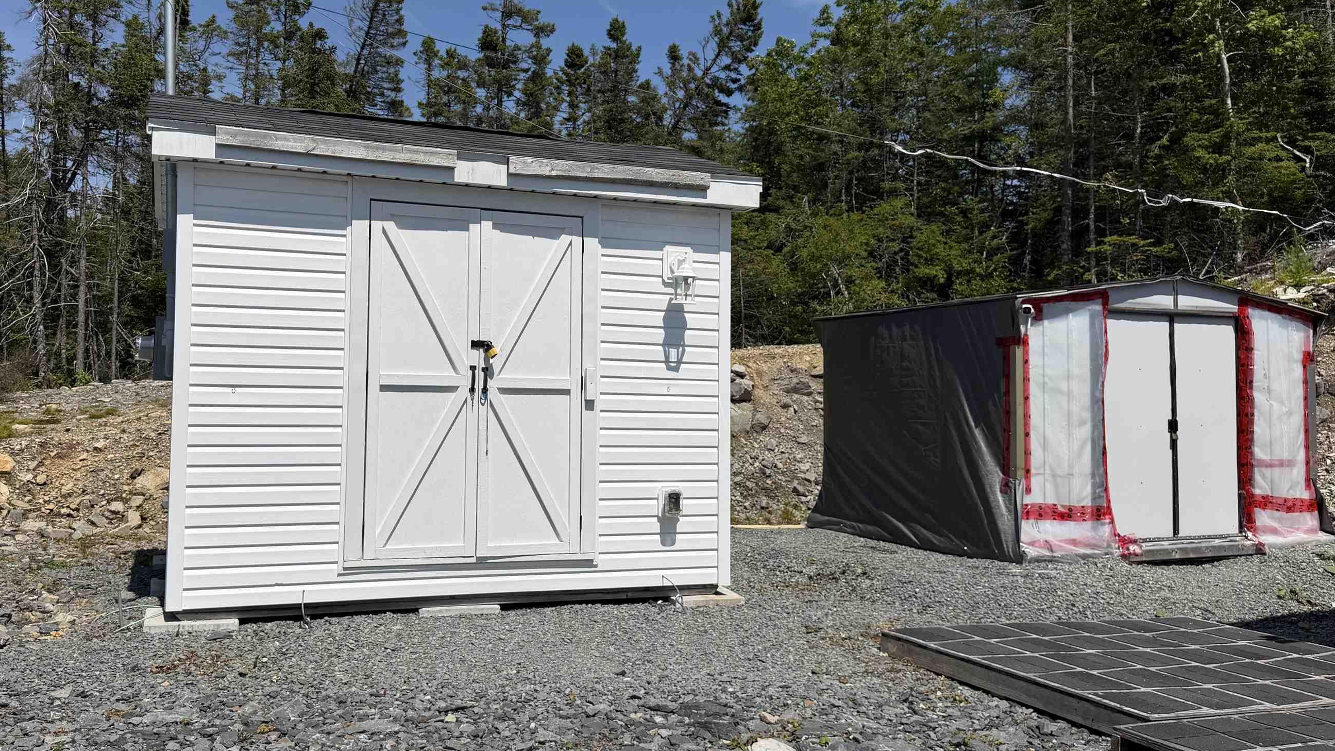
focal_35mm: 31
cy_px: 352
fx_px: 1097
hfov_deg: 62.5
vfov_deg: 37.8
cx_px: 593
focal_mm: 6.76
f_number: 1.78
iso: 80
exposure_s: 1/10309
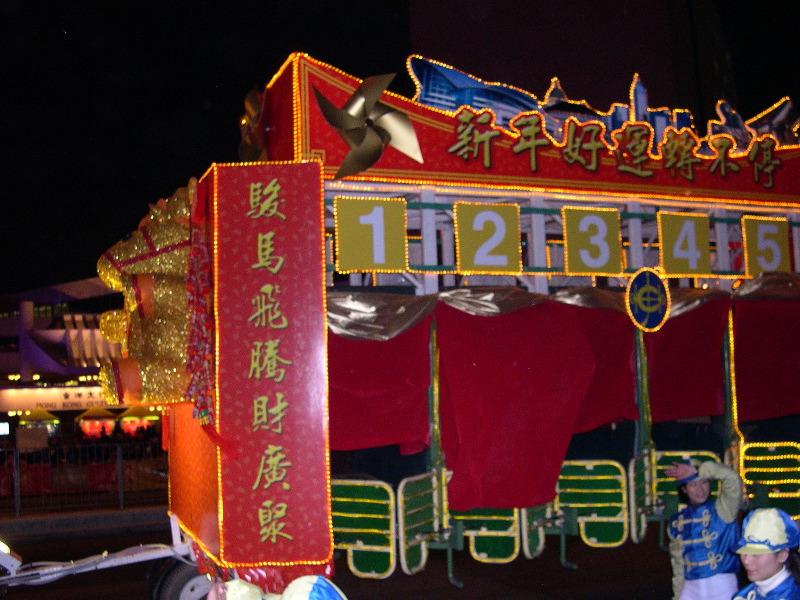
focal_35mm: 38
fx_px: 878
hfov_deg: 49.0
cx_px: 400
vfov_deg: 37.7
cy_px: 300
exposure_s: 1/60
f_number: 2.8
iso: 337
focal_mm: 8
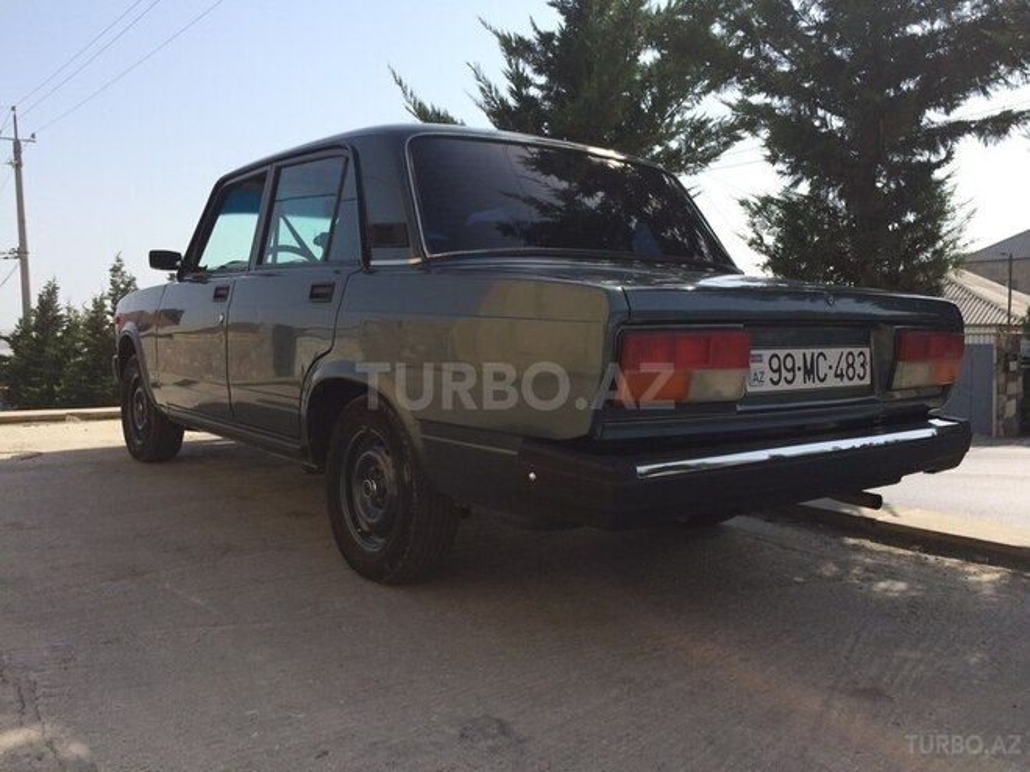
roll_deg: +0.5
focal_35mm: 29
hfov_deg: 61.7
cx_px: 515
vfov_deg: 48.2
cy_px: 386
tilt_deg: -4.0
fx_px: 863
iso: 32
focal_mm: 4.15
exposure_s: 1/1866
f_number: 2.2
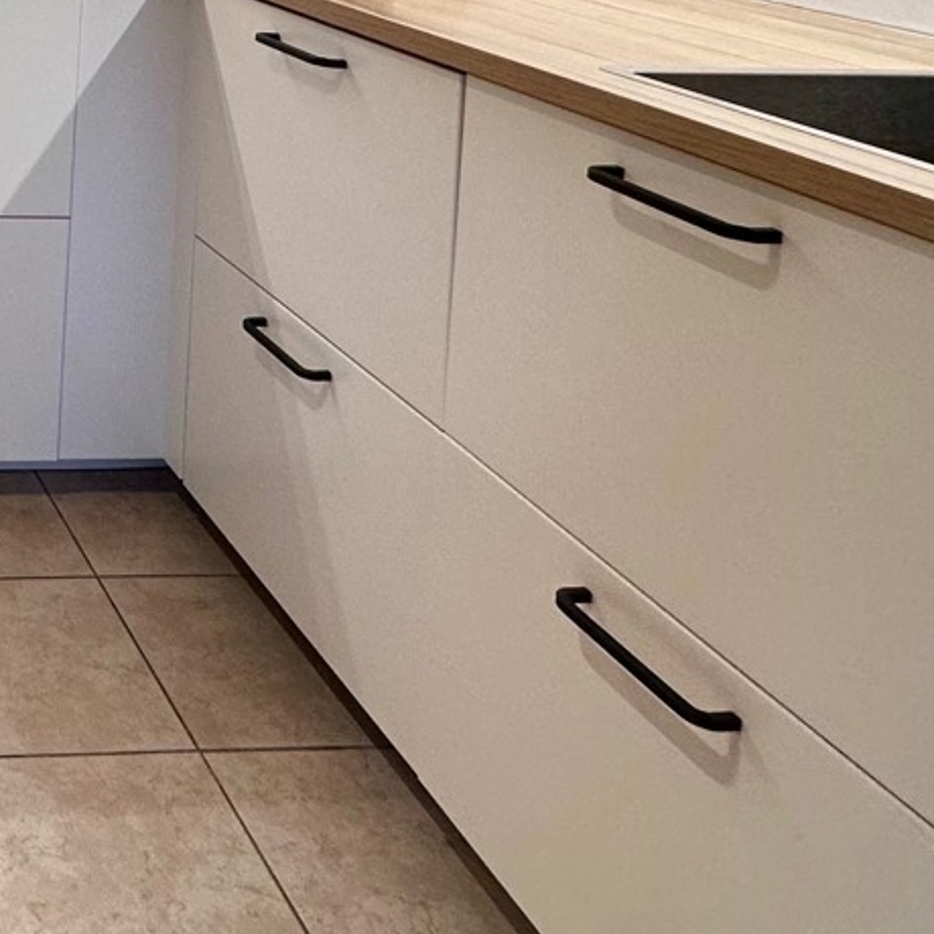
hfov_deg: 30.8
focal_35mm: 43
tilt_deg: -3.0
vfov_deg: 32.7
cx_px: -278
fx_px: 1313
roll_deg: -2.0
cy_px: -166
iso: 100
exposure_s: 1/100
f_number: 2.2
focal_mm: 2.22
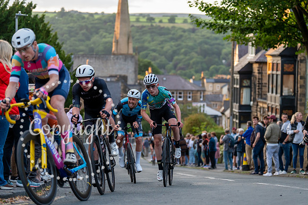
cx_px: 164
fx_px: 865
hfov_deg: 20.2
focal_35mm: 101
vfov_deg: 13.5
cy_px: 97
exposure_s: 1/1000
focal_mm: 94
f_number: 2.8
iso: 2000
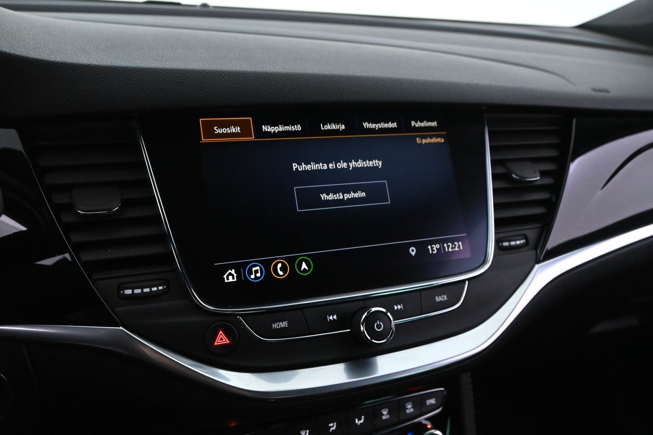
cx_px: 326
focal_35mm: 29
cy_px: 218
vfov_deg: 44.6
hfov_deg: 63.2
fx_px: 531
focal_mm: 19.5
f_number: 5
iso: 6400
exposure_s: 1/60
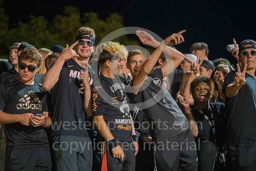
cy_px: 86
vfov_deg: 11.2
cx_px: 128
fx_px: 868
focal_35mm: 122
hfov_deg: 16.8
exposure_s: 1/400
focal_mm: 122
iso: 6400
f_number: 2.8
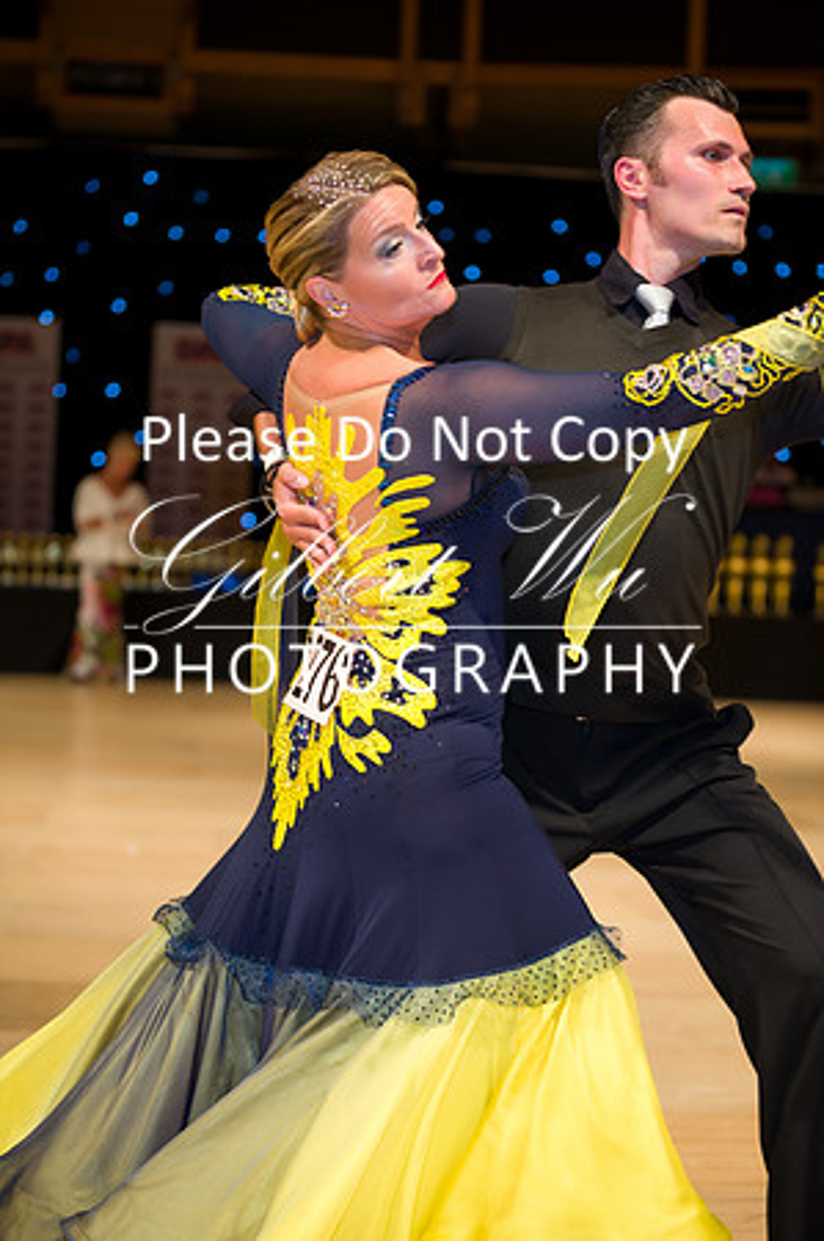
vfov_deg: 28.9
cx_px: 412
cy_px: 620
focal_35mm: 70
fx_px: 2409
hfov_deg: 19.4
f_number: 2.8
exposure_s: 1/250
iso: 640
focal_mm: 70
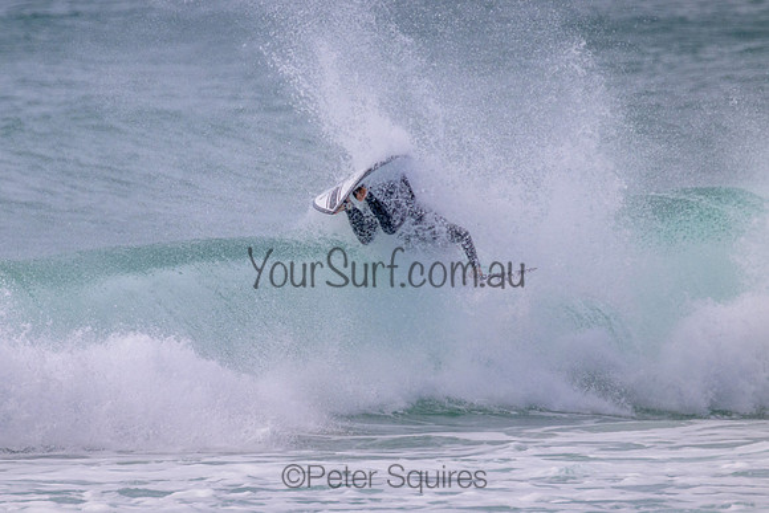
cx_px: 256
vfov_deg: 1.3
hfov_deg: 1.9
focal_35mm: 1068
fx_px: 22812
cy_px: 262
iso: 1000
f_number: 11
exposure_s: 1/2000
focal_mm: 800
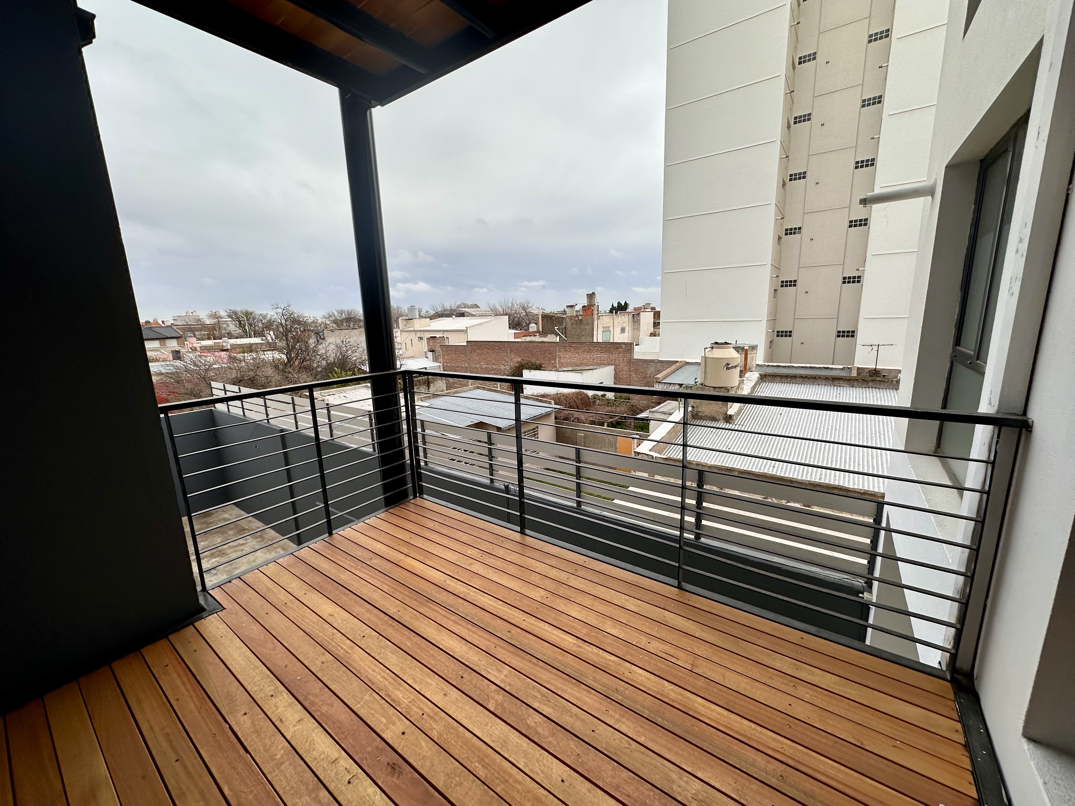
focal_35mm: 14
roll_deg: +2.5
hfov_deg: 102.1
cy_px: 403
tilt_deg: -9.6
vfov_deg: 85.7
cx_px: 538
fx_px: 435
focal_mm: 2.22
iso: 40
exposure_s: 1/666
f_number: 2.2
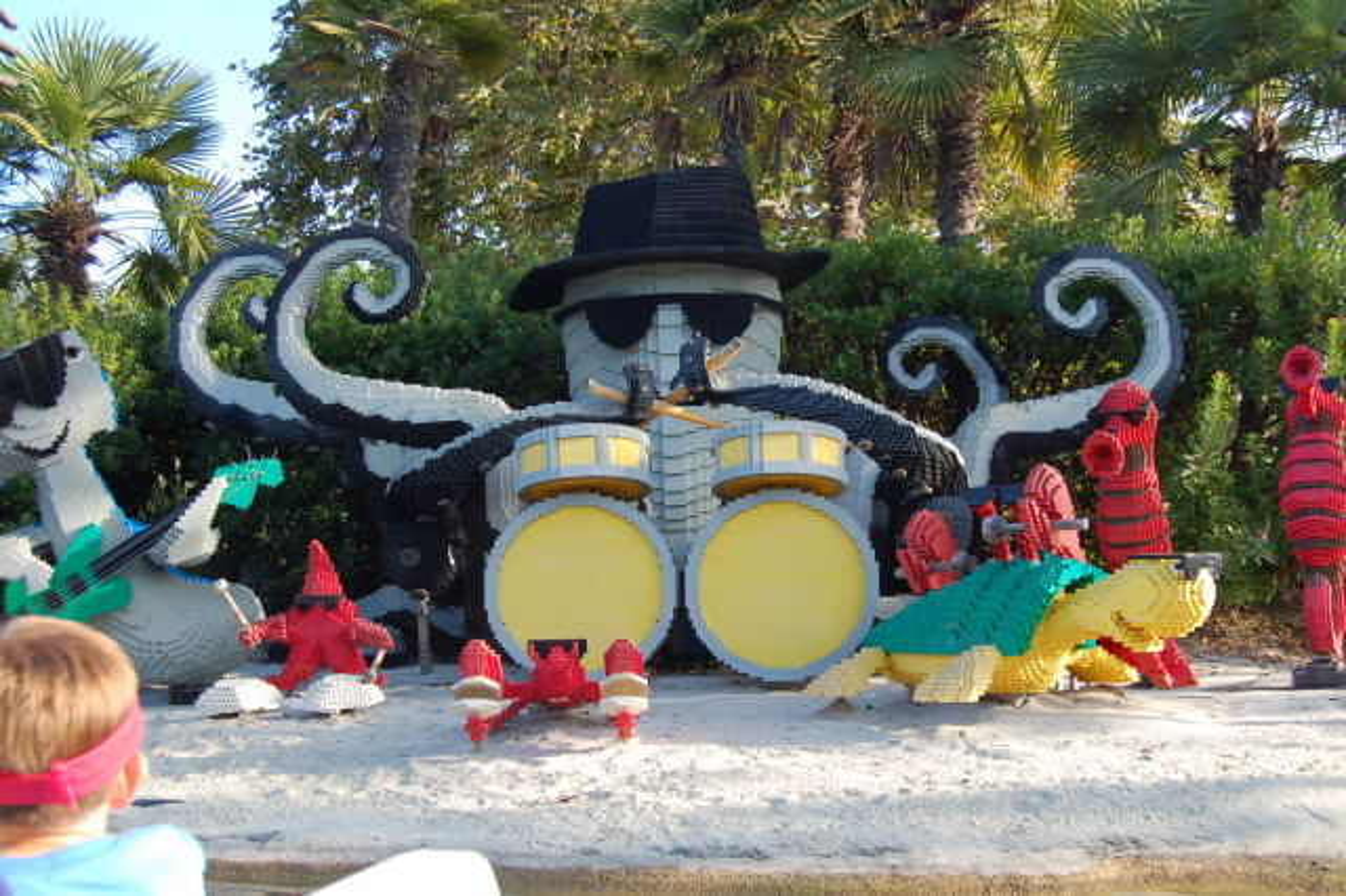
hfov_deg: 46.4
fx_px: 1569
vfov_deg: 31.9
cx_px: 673
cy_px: 448
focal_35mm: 42
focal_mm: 28
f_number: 5.6
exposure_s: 1/125
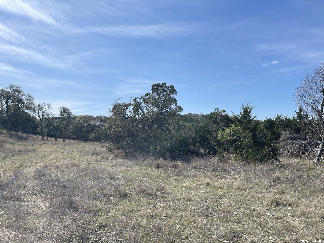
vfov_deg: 54.9
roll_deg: +2.7
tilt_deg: +2.4
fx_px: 234
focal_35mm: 25
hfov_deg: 69.4
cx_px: 162
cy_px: 122
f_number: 1.6
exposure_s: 1/4348
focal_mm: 5.1
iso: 32
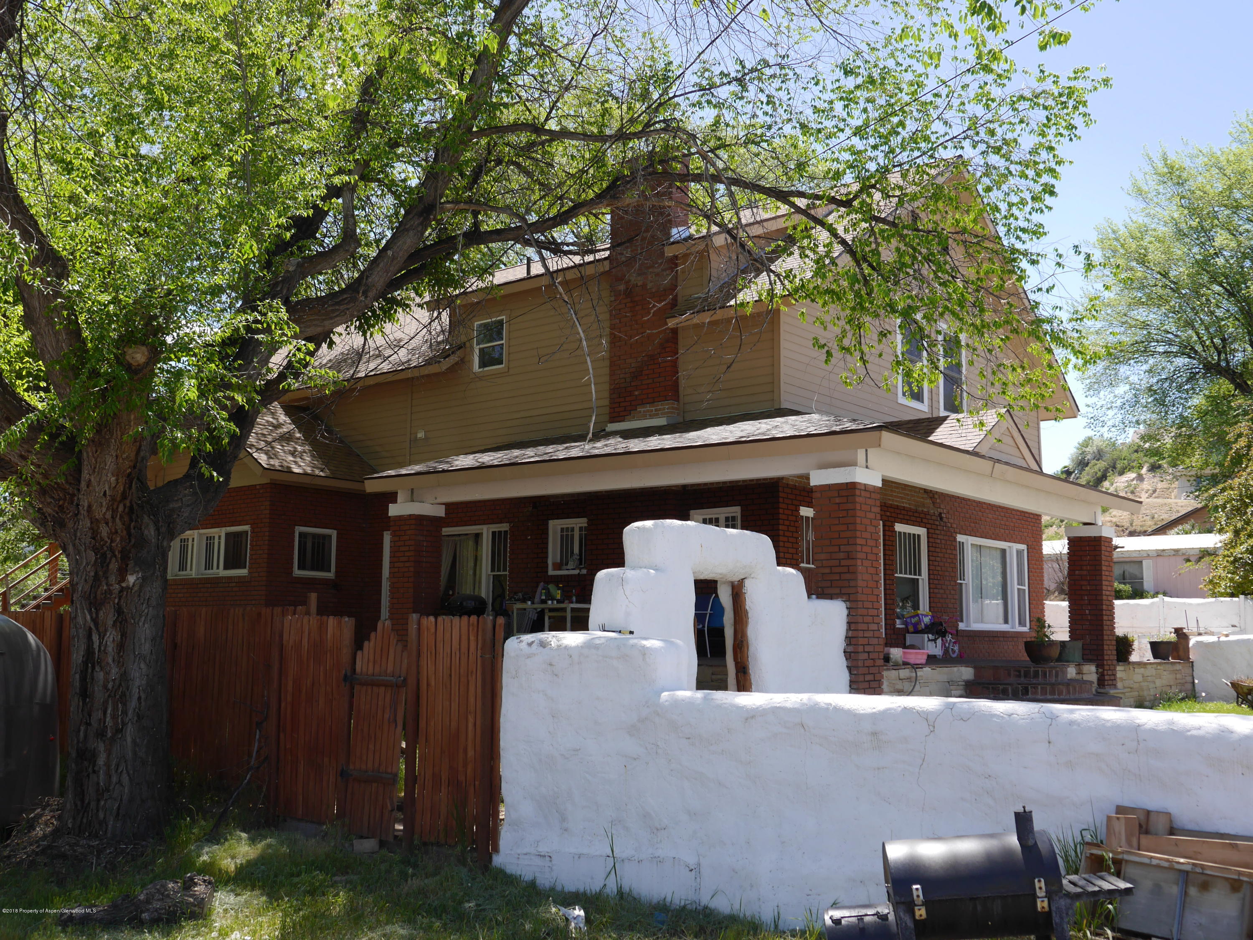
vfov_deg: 39.7
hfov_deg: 51.3
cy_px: 470
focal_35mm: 36
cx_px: 626
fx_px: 1304
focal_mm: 18
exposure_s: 1/250
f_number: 6.3
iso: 160
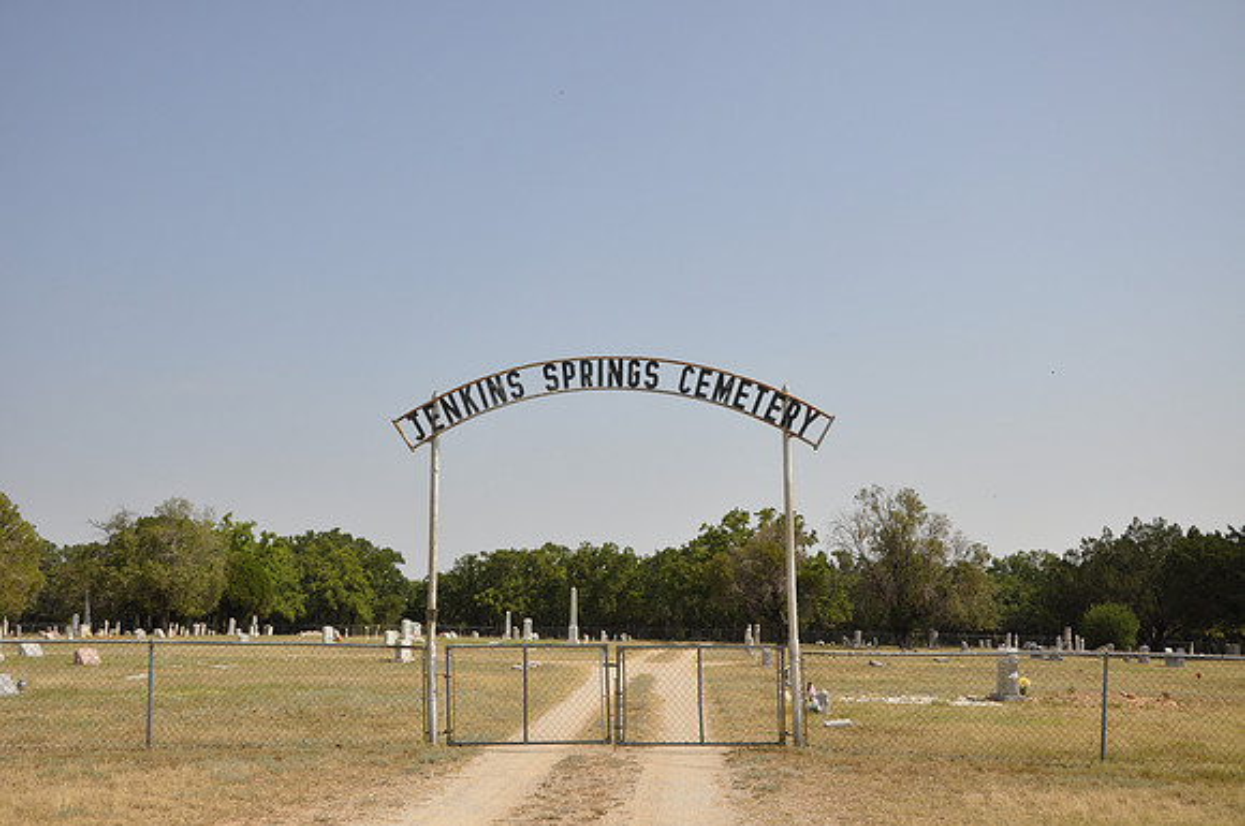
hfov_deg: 46.5
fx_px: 1450
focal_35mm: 42
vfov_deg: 31.8
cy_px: 413
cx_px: 622
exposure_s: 1/250
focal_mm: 28
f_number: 8
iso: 200
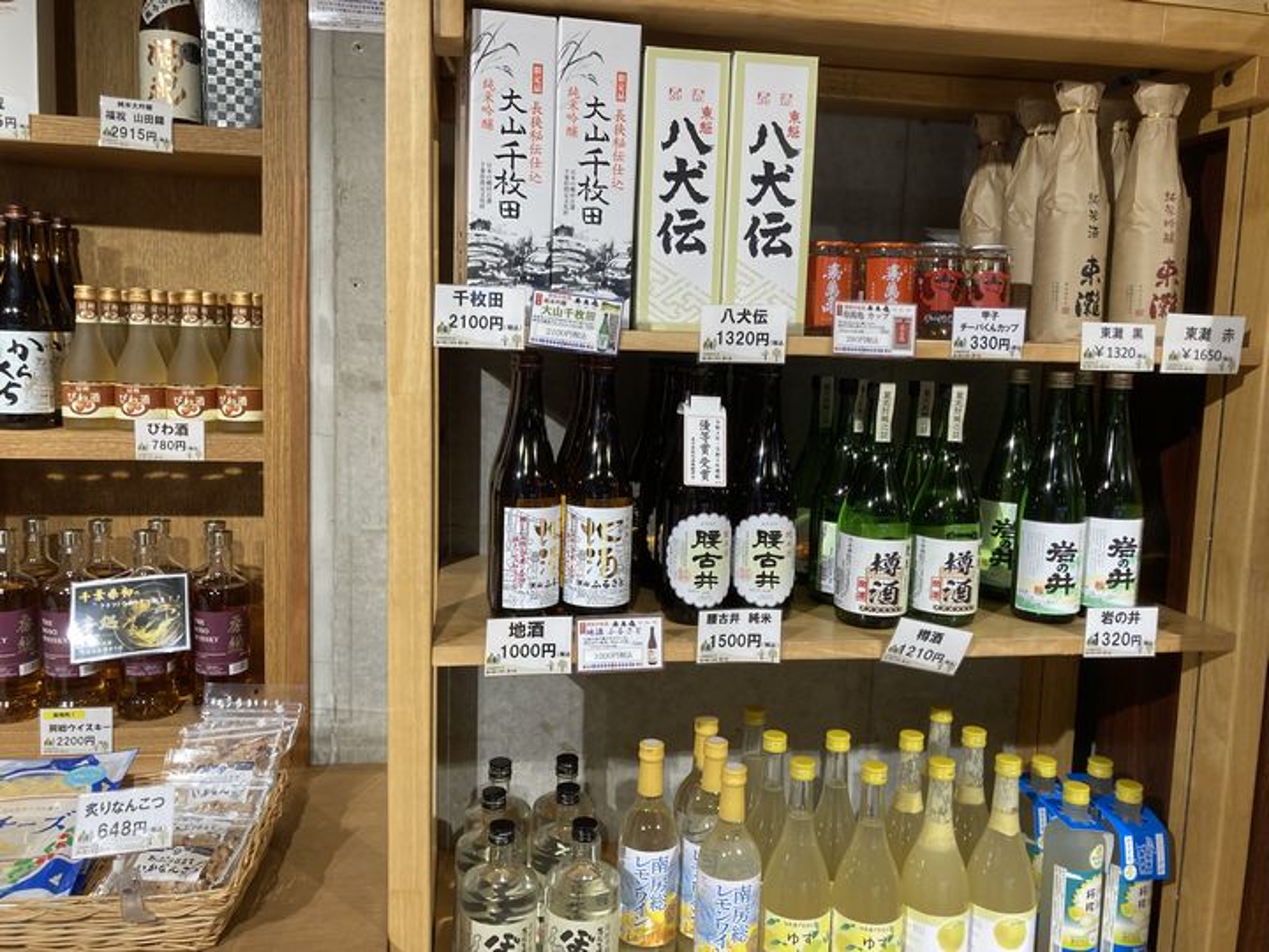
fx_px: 1026
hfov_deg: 63.4
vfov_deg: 49.7
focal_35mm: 28
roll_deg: -3.0
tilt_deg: -9.6
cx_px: 634
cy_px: 476
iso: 64
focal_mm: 3.99
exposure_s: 1/100
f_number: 1.8
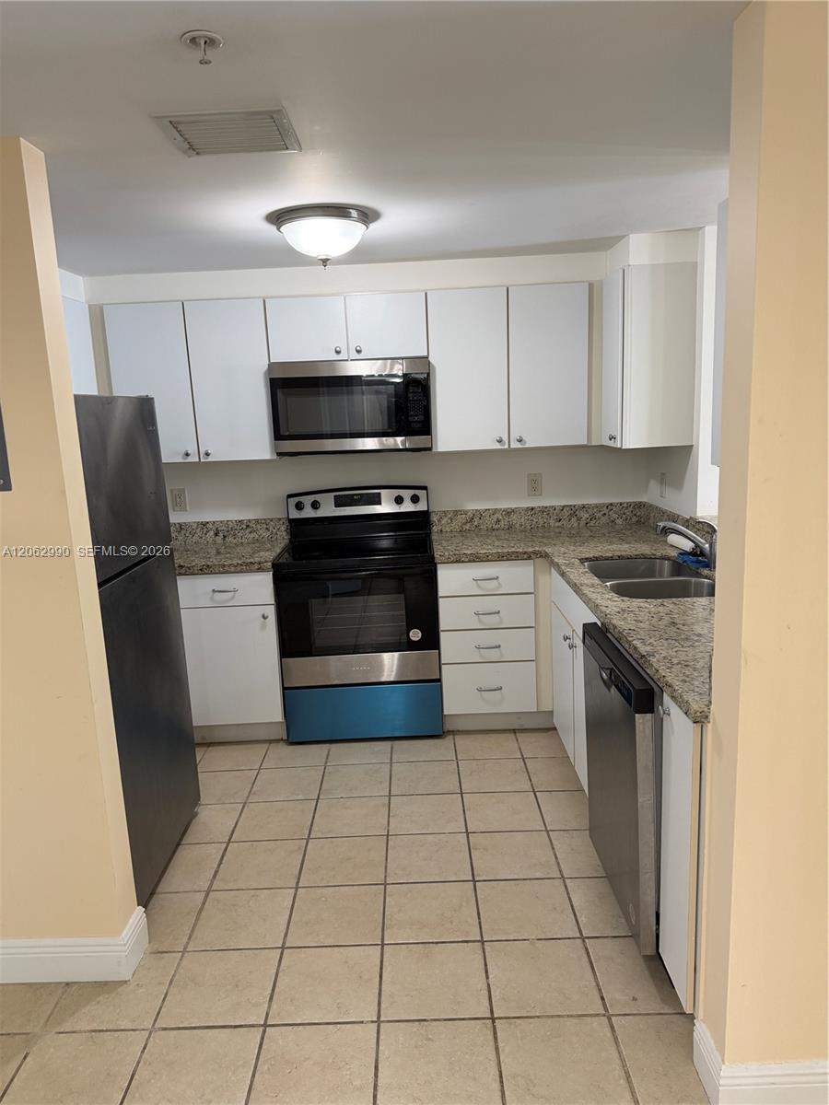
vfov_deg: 71.6
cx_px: 414
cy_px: 552
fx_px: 766
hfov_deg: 56.8
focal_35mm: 24
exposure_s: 1/120
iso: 160
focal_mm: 6.76
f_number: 1.78
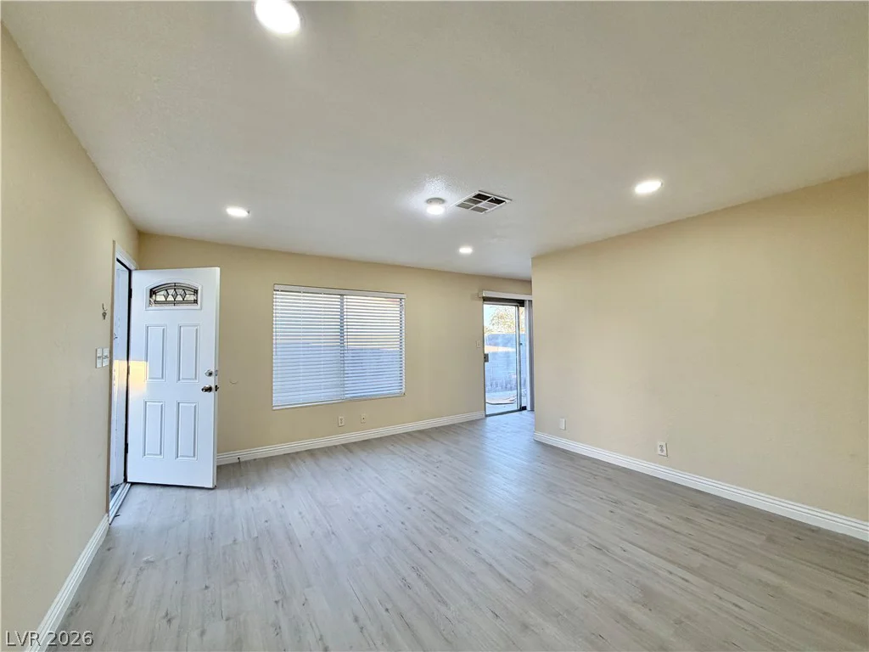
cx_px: 434
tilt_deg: +1.8
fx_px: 351
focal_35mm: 14
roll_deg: -1.3
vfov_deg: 85.7
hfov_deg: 102.1
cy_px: 326
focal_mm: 2.22
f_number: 2.2
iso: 125
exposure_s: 1/120
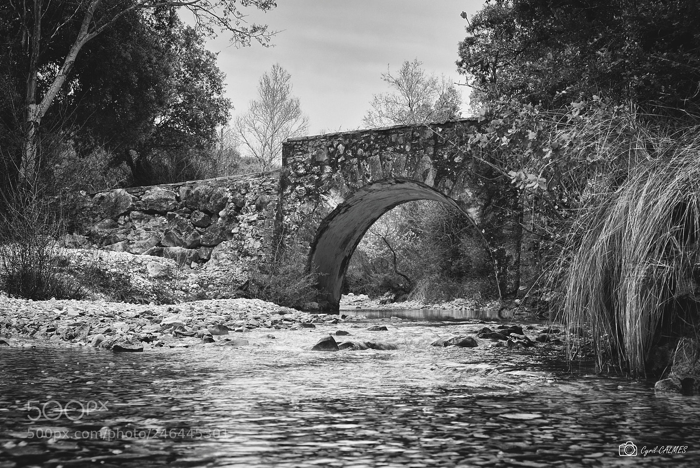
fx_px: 1051
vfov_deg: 25.1
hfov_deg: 36.8
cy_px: 234
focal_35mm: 54
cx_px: 350
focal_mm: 35.8
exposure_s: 1/30
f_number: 6.4
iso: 200
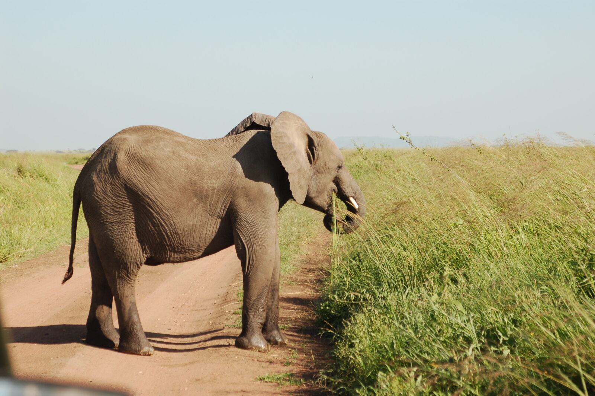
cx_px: 298
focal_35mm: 105
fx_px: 1734
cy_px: 198
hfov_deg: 19.5
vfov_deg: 13.0
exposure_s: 1/500
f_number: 5.6
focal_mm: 70
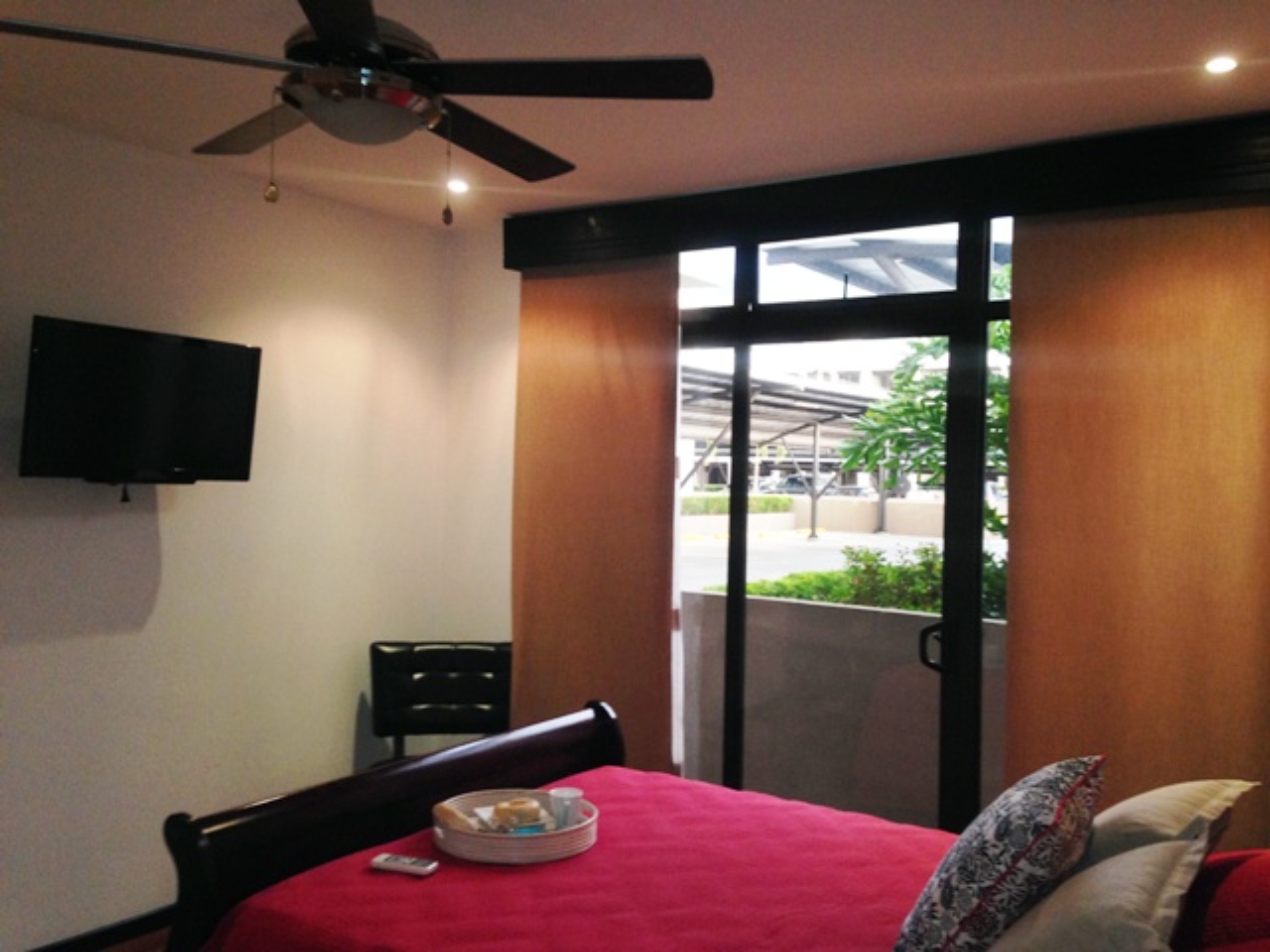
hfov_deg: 55.4
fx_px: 1211
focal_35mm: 33
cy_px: 476
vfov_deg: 42.9
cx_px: 635
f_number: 2.4
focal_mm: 4.12
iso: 125
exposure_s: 1/20
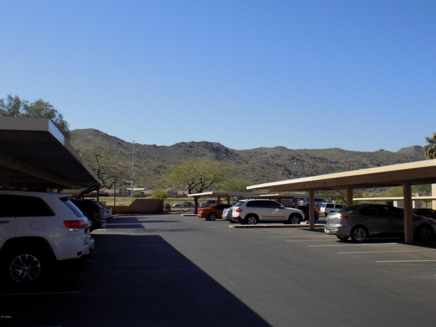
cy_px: 164
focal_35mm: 41
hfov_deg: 45.8
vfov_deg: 35.1
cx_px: 218
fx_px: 516
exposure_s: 1/1000
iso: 80
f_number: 3.6
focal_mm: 7.3
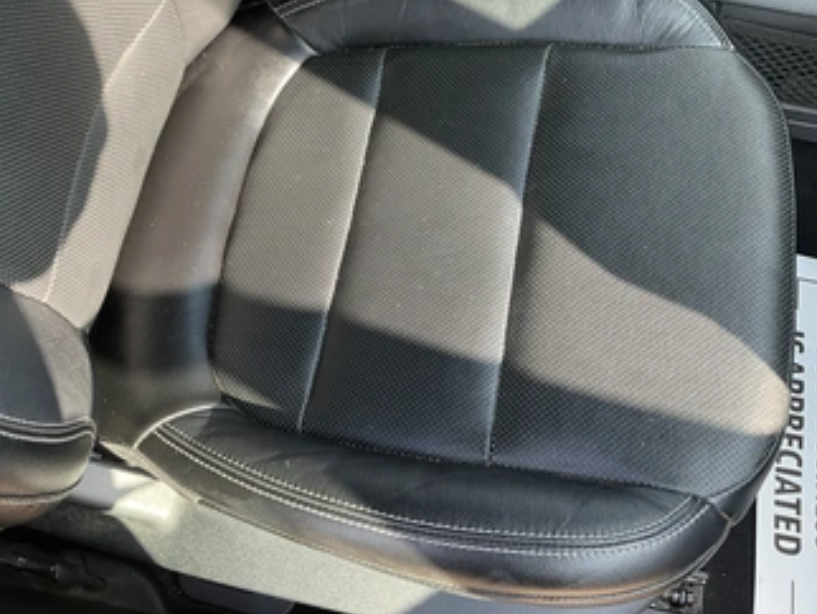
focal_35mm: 36
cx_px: 355
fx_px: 850
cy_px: 244
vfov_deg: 39.5
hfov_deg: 51.2
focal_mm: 3
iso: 40
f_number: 1.8
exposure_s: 1/122
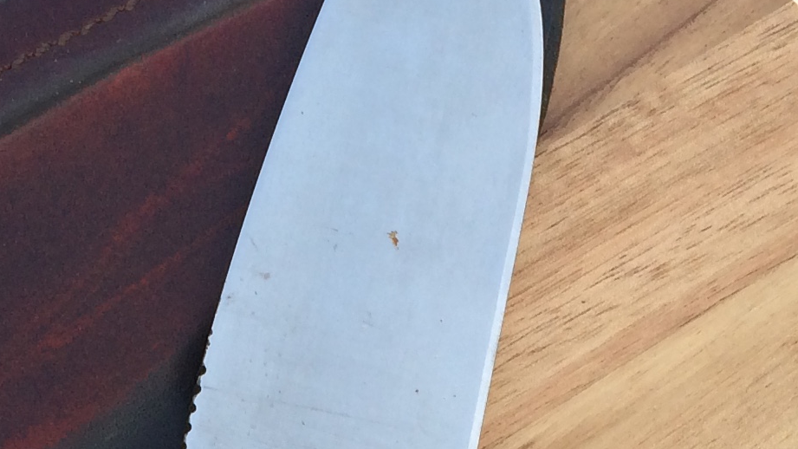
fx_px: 2370
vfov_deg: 10.1
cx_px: 178
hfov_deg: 19.0
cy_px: 861
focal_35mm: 112
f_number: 2.2
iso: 32
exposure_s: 1/604
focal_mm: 4.15
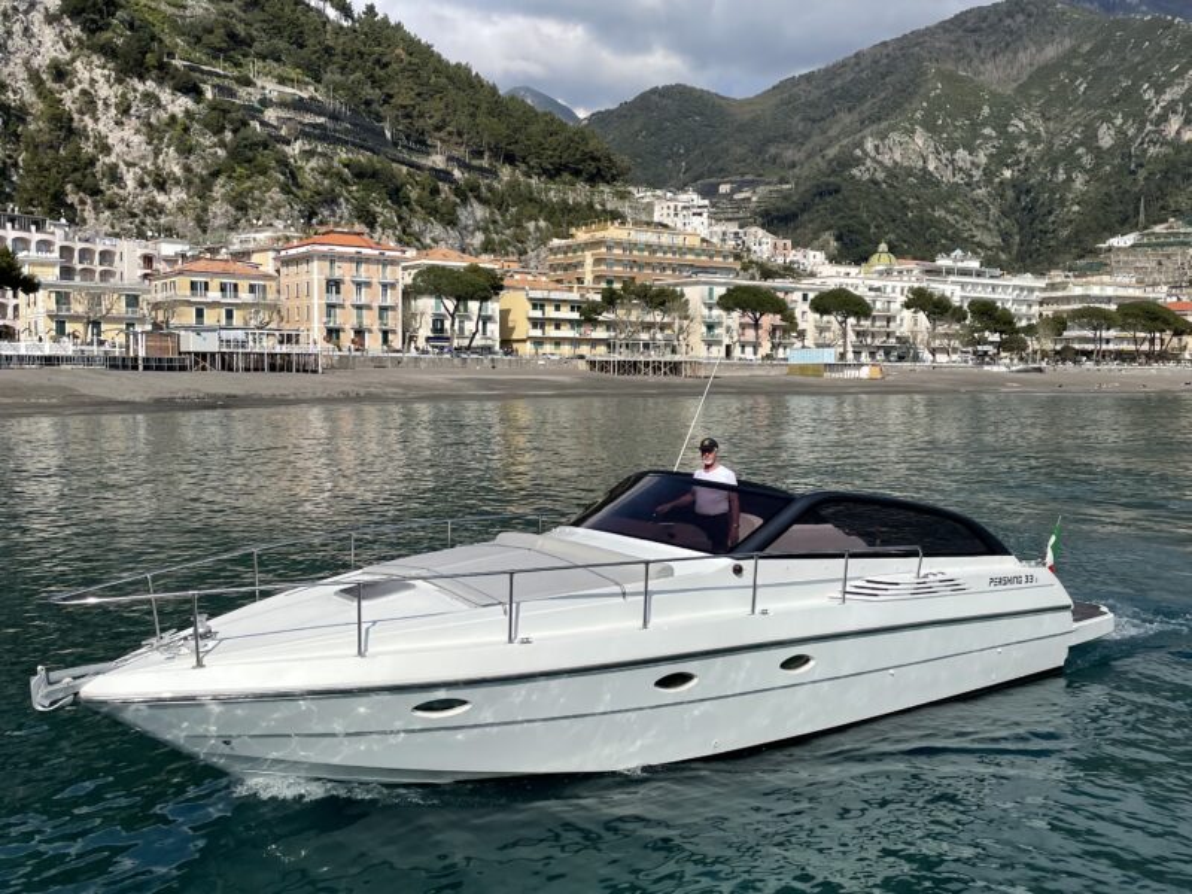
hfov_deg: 67.3
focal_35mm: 26
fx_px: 895
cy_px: 447
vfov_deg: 53.1
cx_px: 596
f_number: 1.6
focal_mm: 4.2
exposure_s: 1/7813
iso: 32
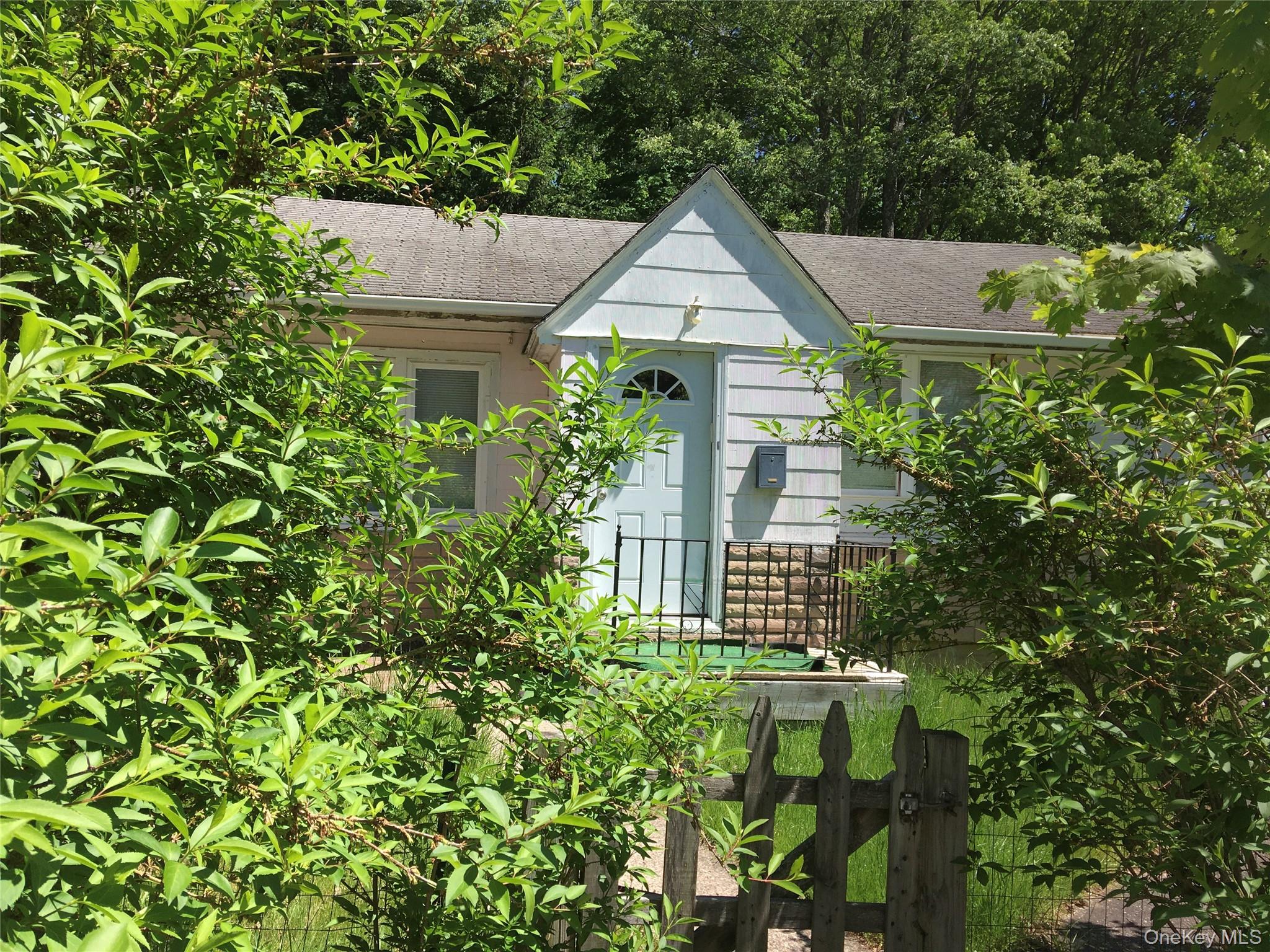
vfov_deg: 48.2
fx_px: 1064
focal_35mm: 29
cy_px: 476
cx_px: 635
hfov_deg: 61.7
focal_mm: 4.15
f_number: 2.2
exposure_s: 1/1040
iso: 25
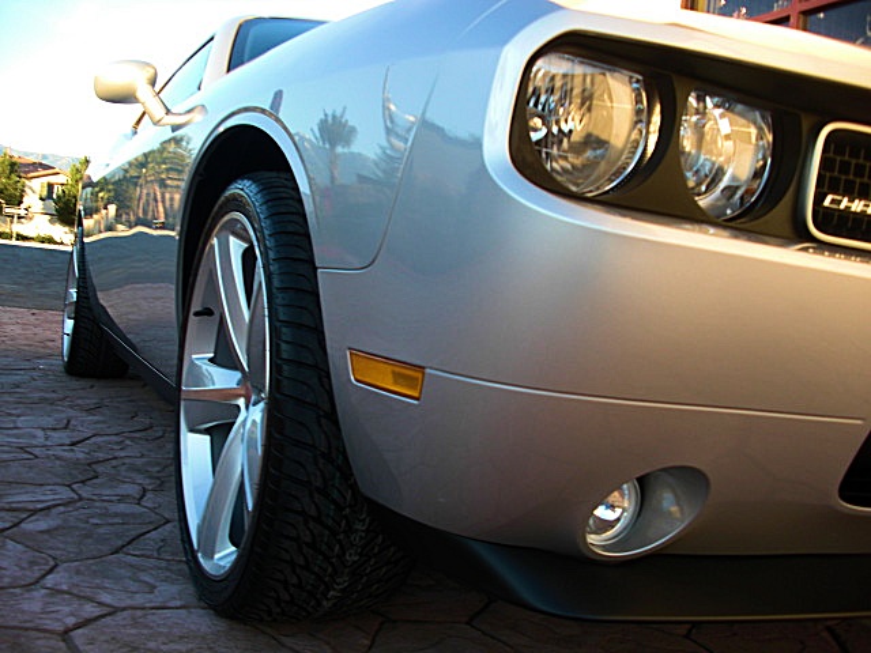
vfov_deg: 39.7
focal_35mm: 36
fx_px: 906
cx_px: 436
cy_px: 326
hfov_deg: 51.4
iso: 50
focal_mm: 6.3
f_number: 2.8
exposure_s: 1/100
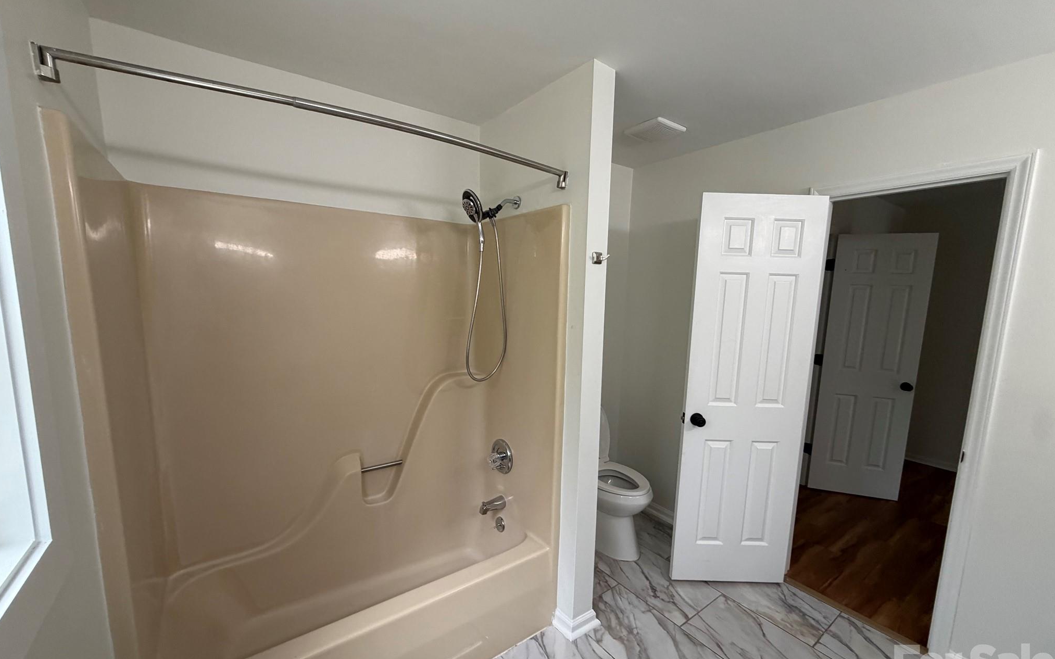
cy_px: 347
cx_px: 527
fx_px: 431
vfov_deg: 74.7
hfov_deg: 101.5
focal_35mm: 15
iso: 160
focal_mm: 2.22
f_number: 2.2
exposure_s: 1/121
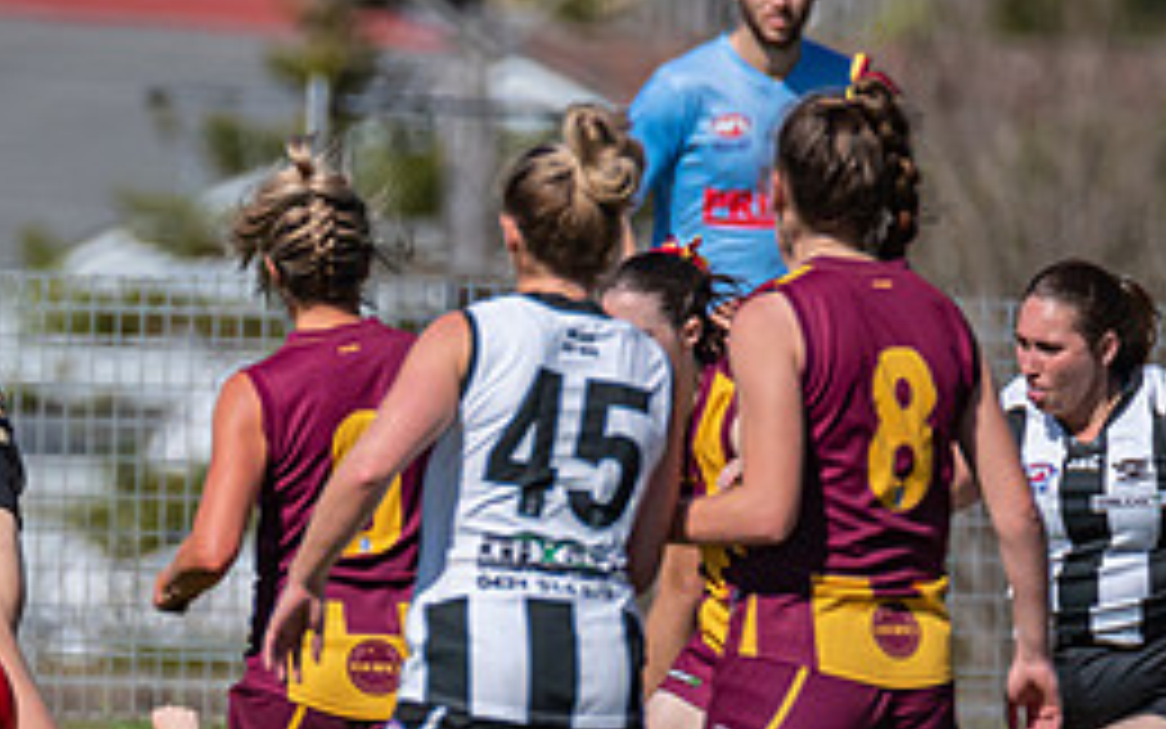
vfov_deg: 0.6
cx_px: 131
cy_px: 775
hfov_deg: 0.9
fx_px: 72754
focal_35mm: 2289
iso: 800
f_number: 8
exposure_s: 1/5000
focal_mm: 600
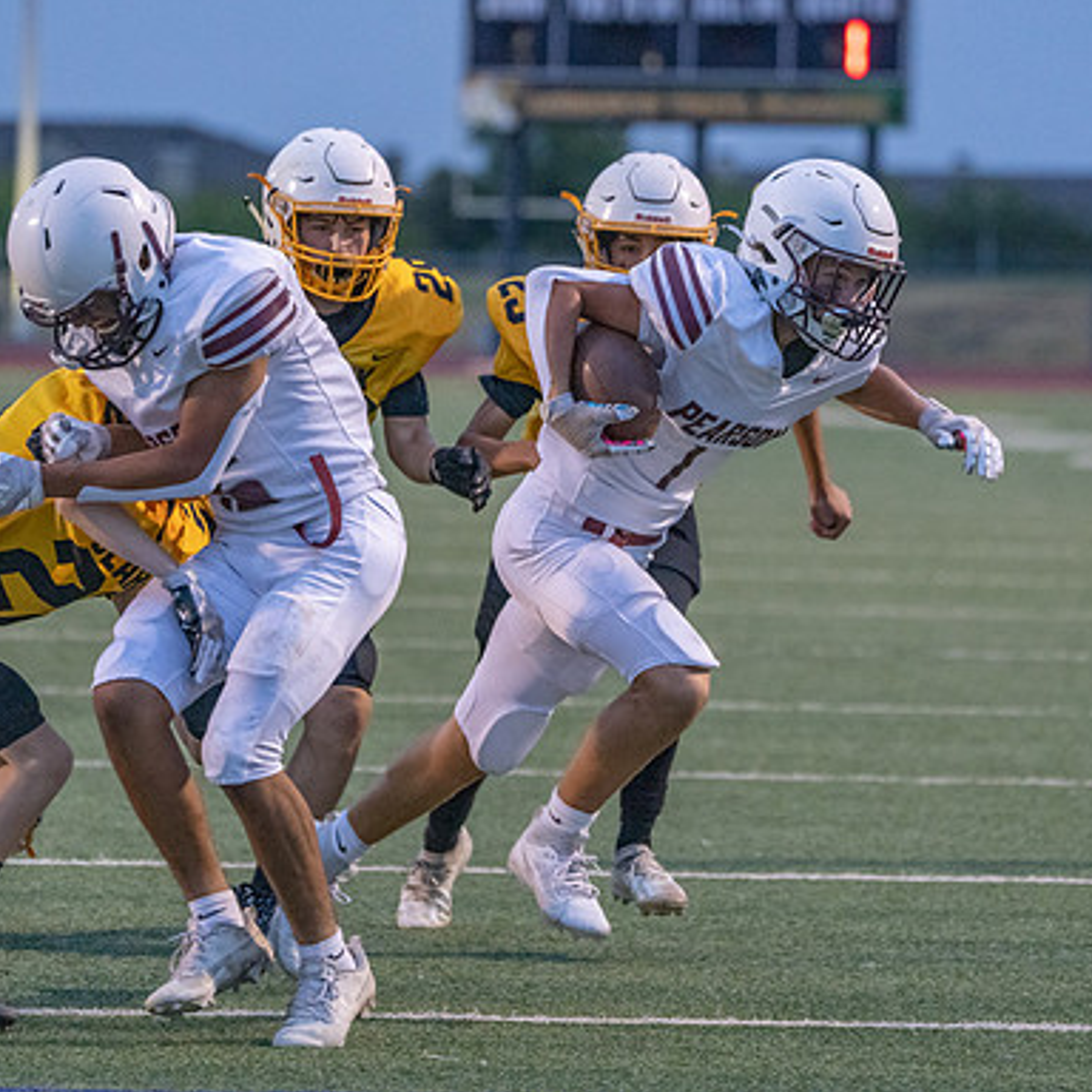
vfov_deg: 5.5
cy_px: 547
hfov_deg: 5.5
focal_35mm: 317
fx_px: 11314
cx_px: 594
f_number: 5.6
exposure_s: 1/1000
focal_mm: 247
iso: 8000
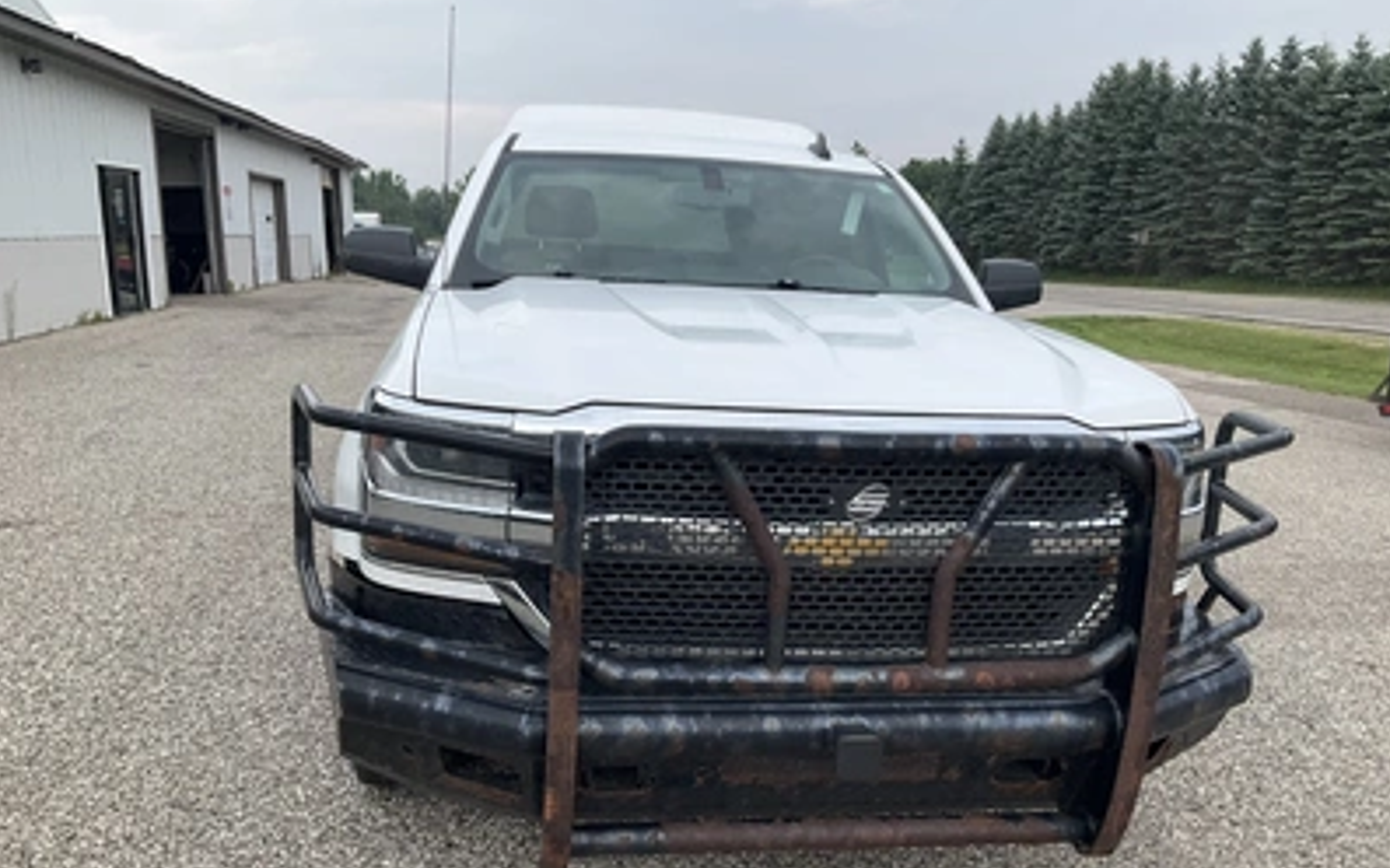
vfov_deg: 40.5
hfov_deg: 61.2
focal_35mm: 31
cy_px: 497
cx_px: 697
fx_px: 1174
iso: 25
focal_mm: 3
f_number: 1.8
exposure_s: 1/606
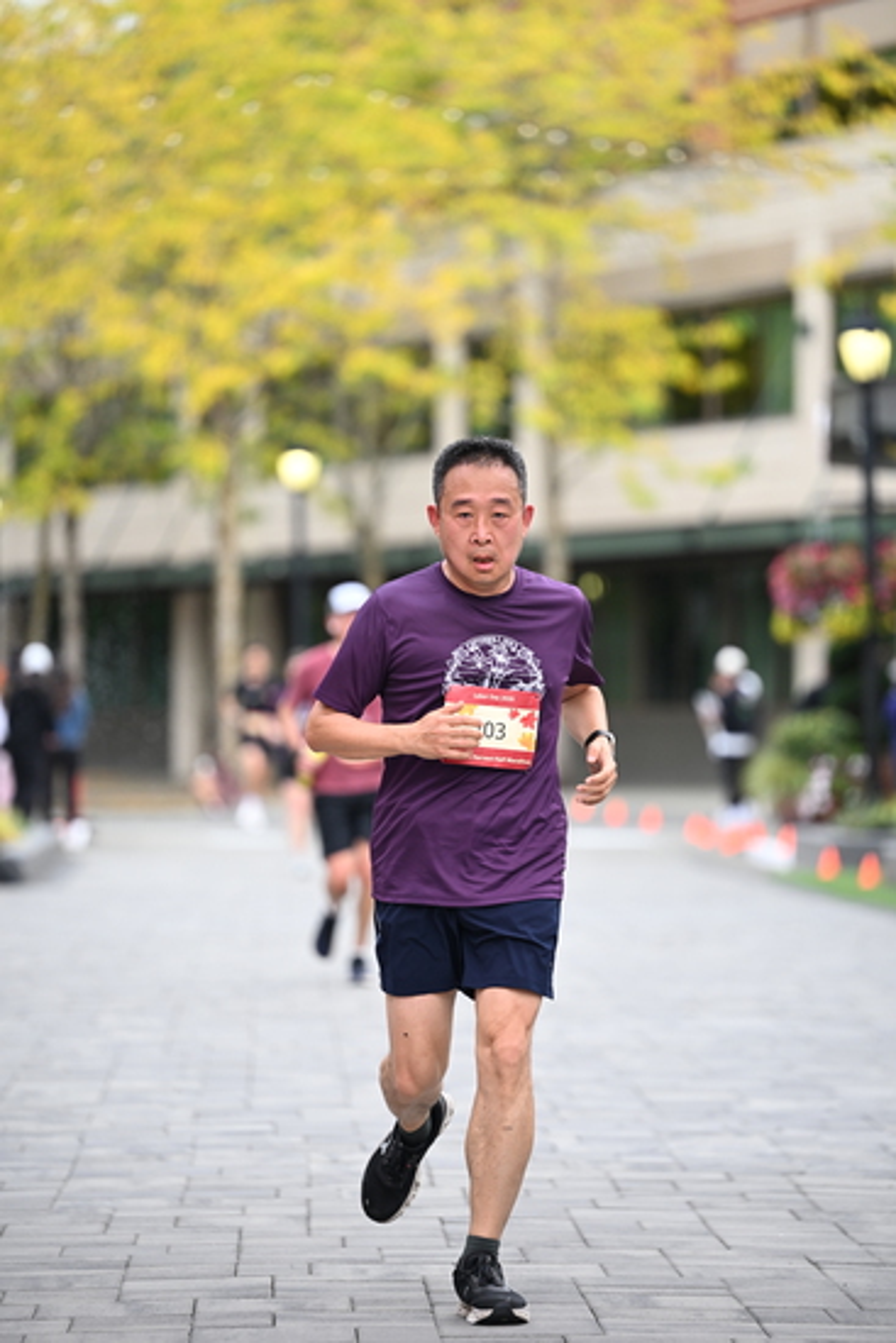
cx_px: 448
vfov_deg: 12.8
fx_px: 5969
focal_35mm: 160
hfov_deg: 8.6
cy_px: 672
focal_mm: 160
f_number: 2.8
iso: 640
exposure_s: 1/1250
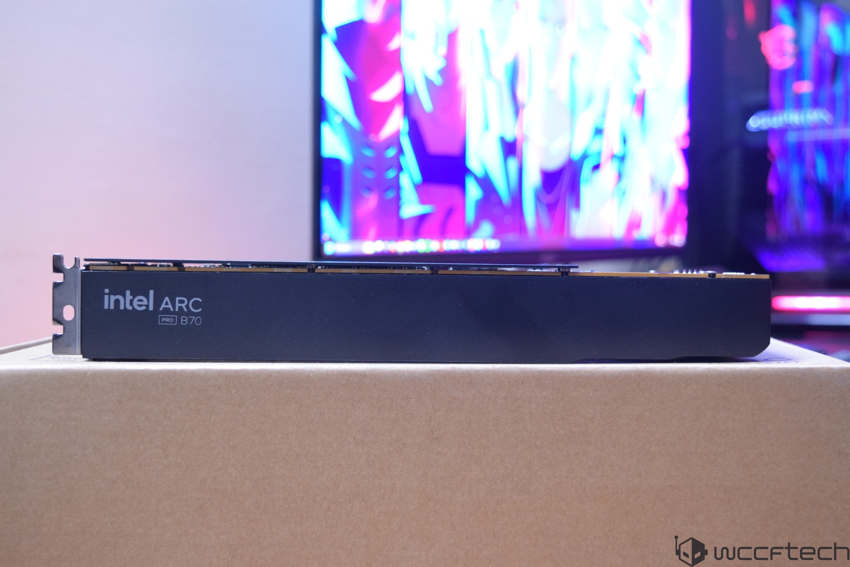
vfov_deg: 28.1
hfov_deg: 41.1
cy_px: 284
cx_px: 425
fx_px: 1133
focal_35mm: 48
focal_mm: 32
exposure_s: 1/10
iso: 1600
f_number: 5.6
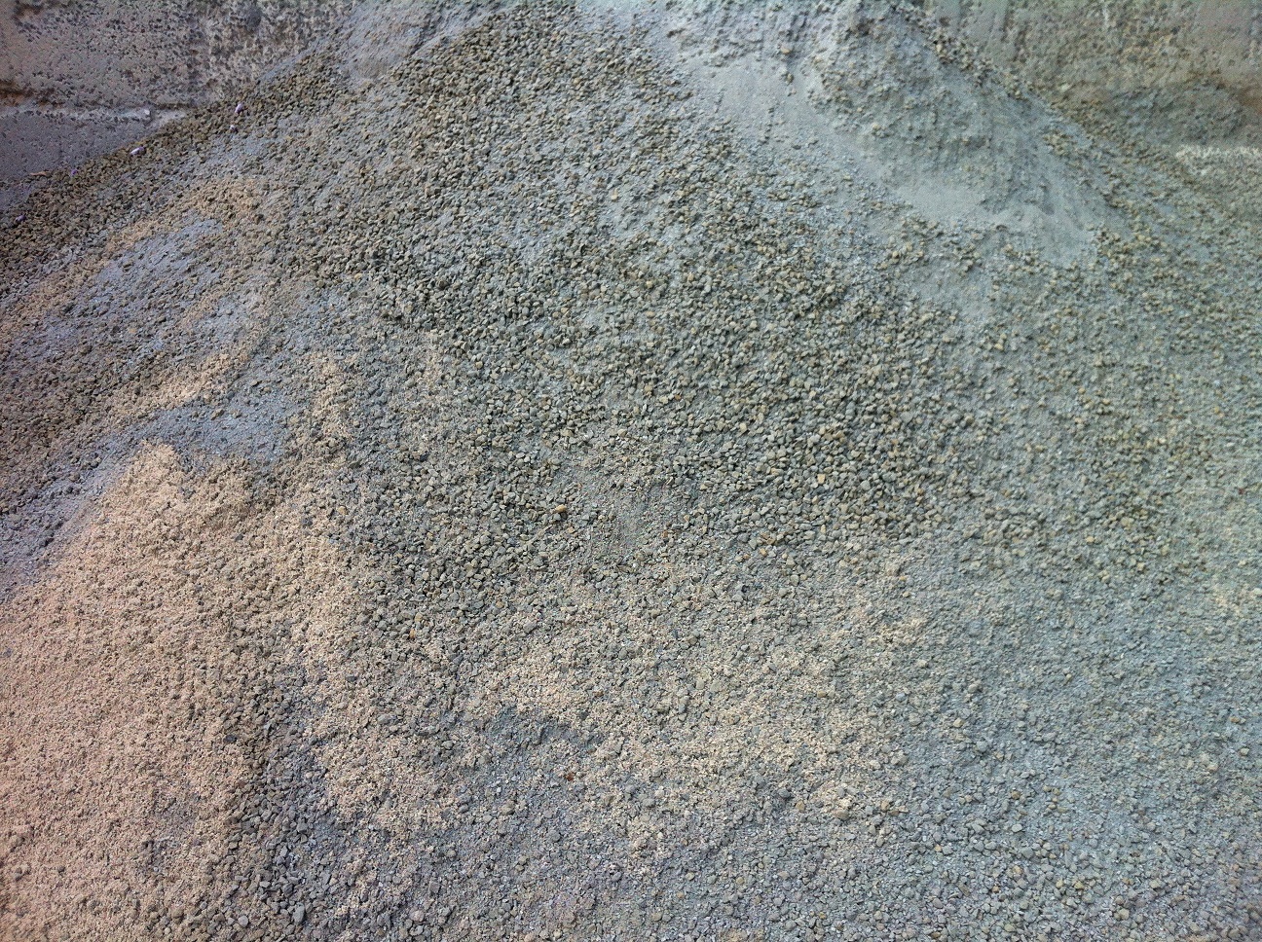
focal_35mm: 35
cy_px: 471
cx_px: 631
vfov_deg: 40.6
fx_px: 1274
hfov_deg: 52.7
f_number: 2.8
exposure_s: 1/833
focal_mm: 3.85
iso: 80
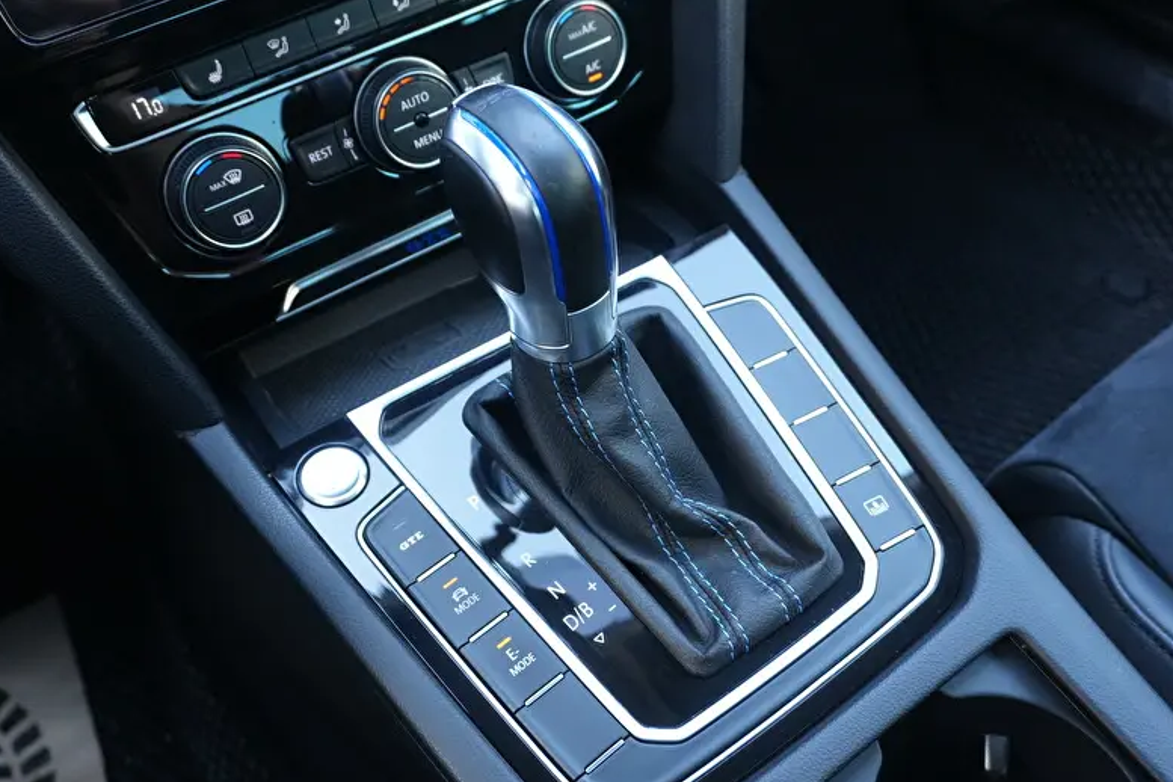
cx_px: 574
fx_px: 1157
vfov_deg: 37.3
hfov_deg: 53.8
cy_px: 401
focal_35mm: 36
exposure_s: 1/160
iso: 4000
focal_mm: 23
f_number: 4
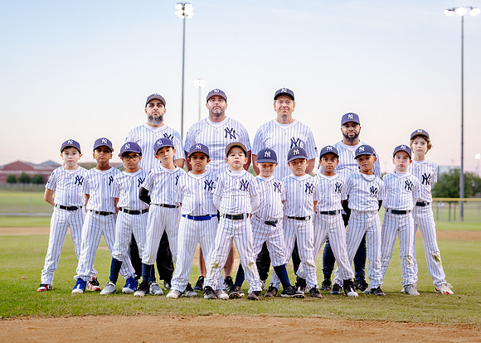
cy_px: 189
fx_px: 875
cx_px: 252
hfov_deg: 30.7
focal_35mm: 64
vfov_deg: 22.2
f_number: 2
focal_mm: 50
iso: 1000
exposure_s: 1/500
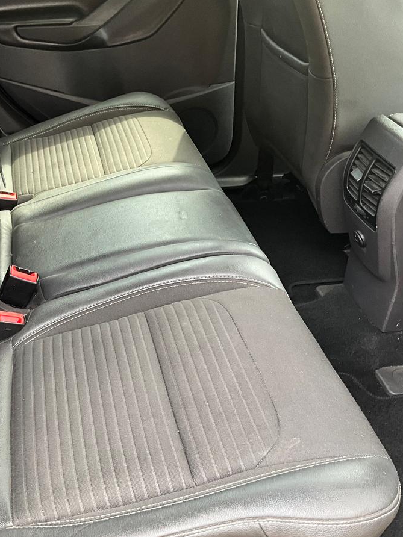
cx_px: 146
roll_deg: +1.2
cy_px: 267
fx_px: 605
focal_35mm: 39
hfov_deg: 36.6
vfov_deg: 47.9
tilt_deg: -35.9
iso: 64
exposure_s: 1/91
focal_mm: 3
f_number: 1.8
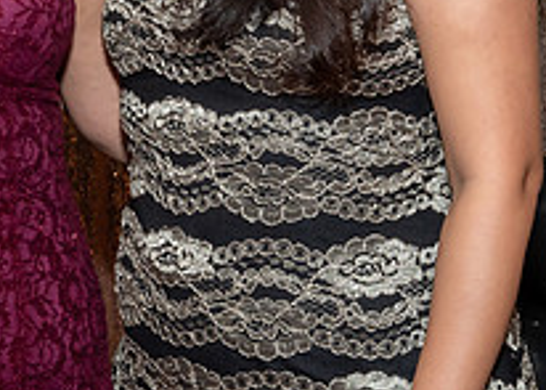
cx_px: -161
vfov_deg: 8.0
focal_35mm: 177
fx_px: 2744
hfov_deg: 11.1
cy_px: -85
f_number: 9
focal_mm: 40
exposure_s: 1/250
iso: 500
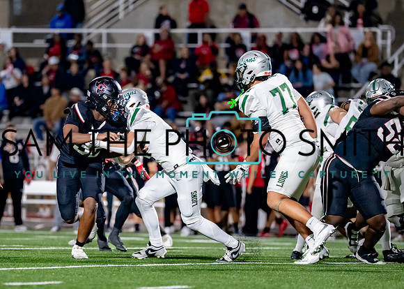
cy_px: 166
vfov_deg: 4.5
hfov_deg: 6.2
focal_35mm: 323
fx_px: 3709
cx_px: 157
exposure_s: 1/1250
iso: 3200
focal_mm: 200
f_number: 2.8
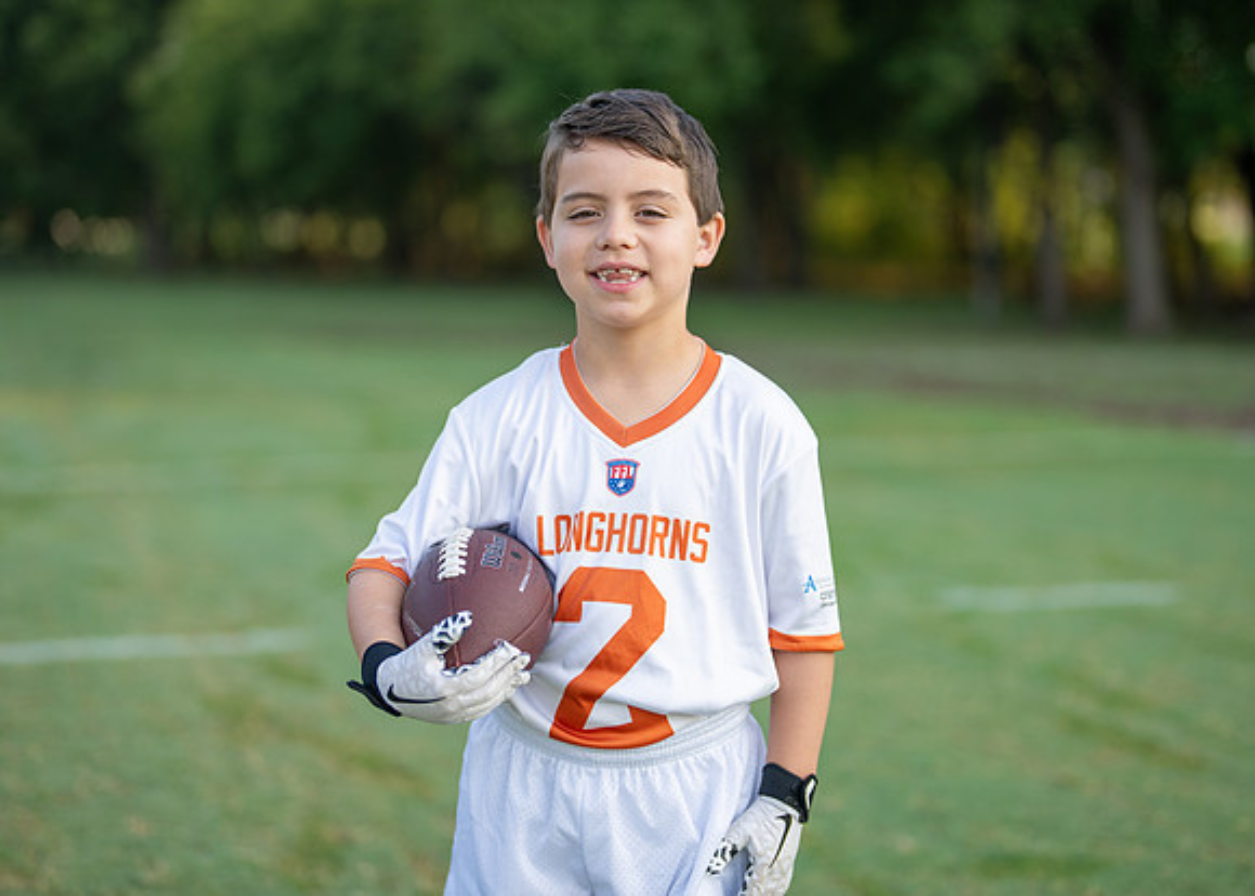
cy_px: 372
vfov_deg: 22.7
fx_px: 2226
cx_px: 617
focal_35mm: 62
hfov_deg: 31.5
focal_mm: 50
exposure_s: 1/1600
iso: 100
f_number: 1.2
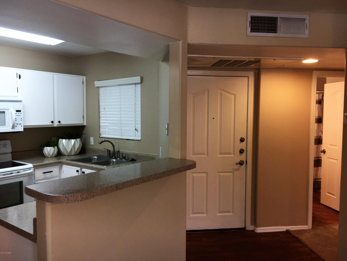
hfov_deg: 61.7
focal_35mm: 29
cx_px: 174
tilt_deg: -3.9
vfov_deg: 48.2
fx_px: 291
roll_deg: -0.1
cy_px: 130
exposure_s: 1/30
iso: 40
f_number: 2.2
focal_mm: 4.15
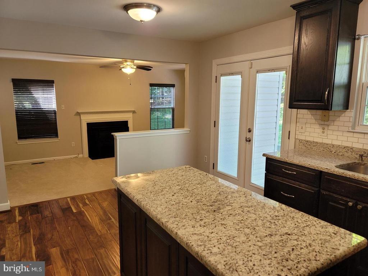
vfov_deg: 54.9
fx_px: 266
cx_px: 184
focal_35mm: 25
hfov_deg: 69.4
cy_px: 138
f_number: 1.8
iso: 200
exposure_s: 1/120
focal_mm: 7
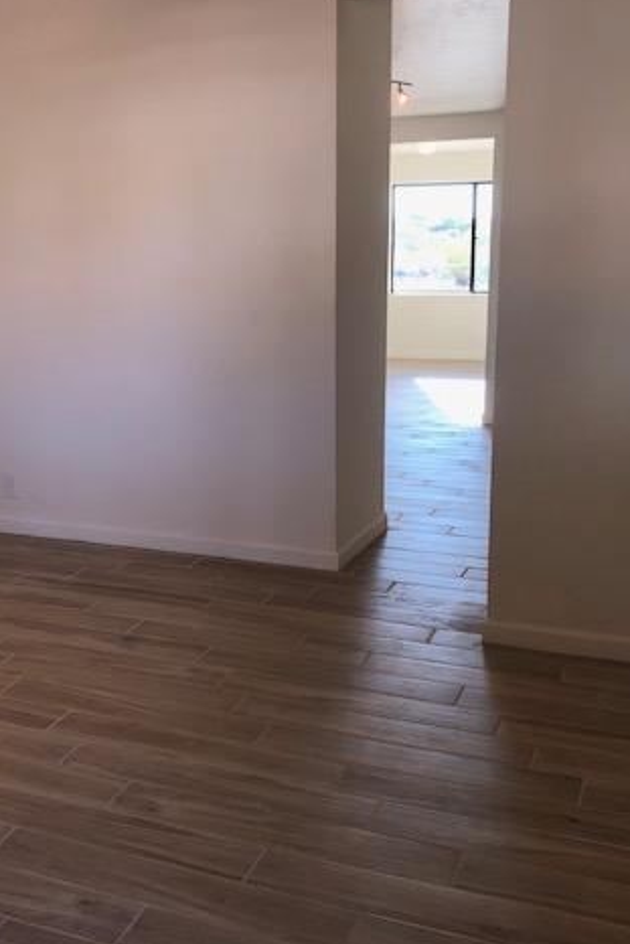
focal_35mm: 40
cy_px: 472
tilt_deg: -13.0
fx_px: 1049
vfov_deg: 48.4
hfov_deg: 33.3
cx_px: 241
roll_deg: +1.2
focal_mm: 4
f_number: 1.8
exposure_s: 1/120
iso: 32
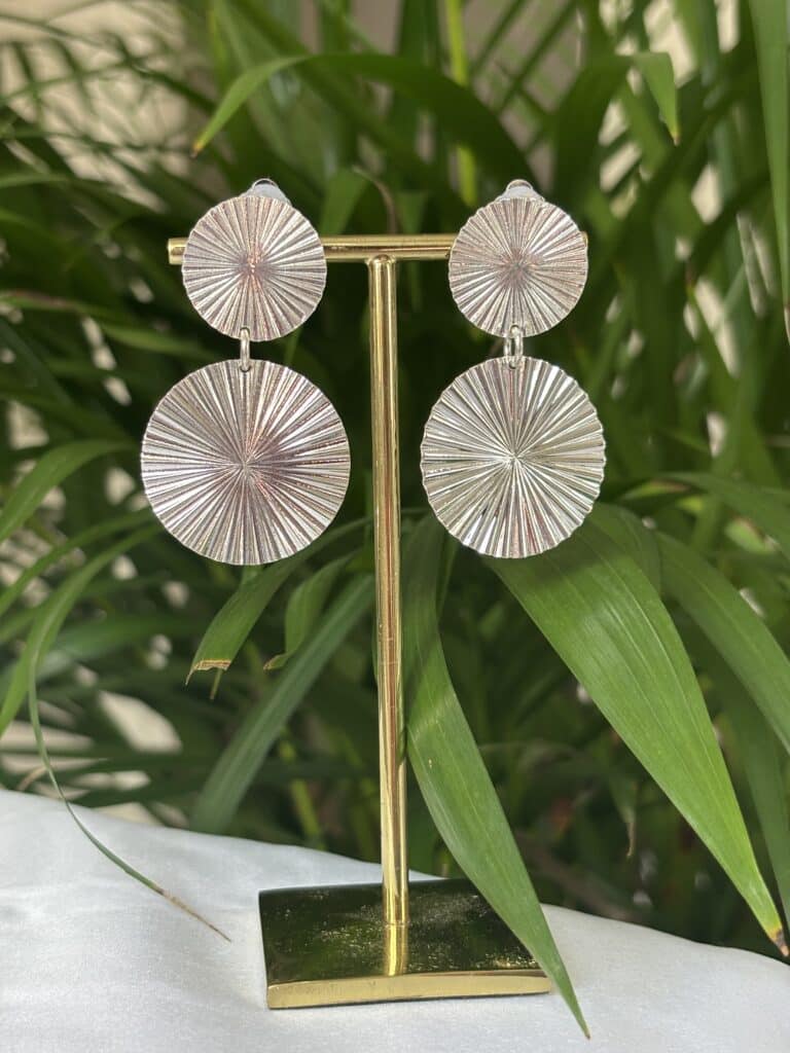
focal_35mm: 52
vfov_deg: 36.8
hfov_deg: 28.0
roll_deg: +0.2
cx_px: 395
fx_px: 1582
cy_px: 526
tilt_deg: -6.8
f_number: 1.6
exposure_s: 1/172
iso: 40
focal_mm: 5.96
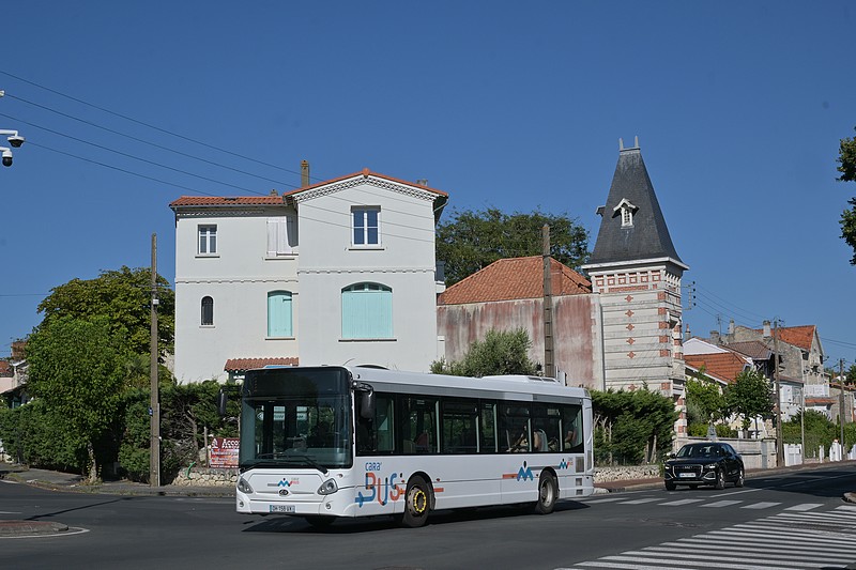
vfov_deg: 25.7
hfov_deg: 37.9
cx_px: 428
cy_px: 285
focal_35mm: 52
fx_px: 1248
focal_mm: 35
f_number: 13
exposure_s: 1/400
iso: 100
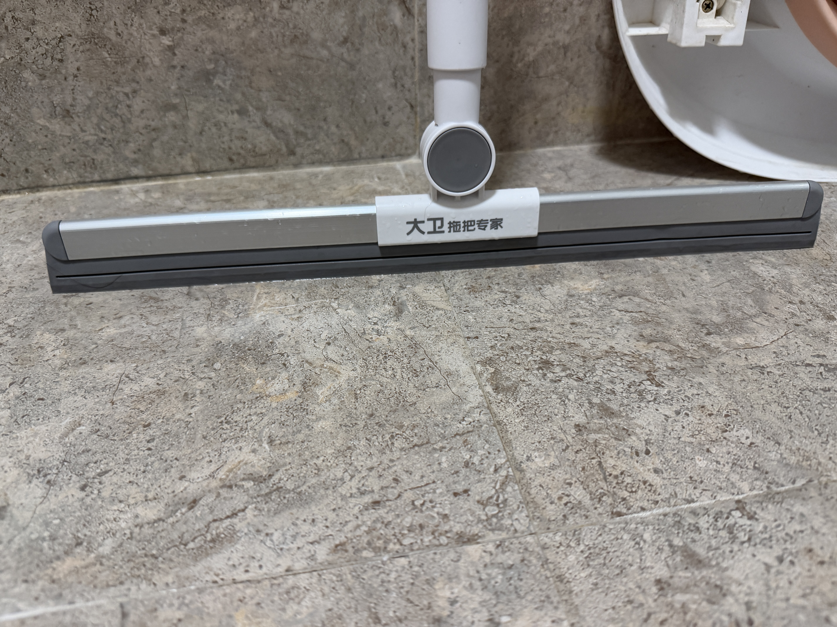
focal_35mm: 24
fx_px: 580
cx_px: 418
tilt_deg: -35.8
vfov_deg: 56.8
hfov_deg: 71.6
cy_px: 314
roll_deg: +1.9
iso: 250
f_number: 1.78
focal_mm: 6.76
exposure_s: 1/50
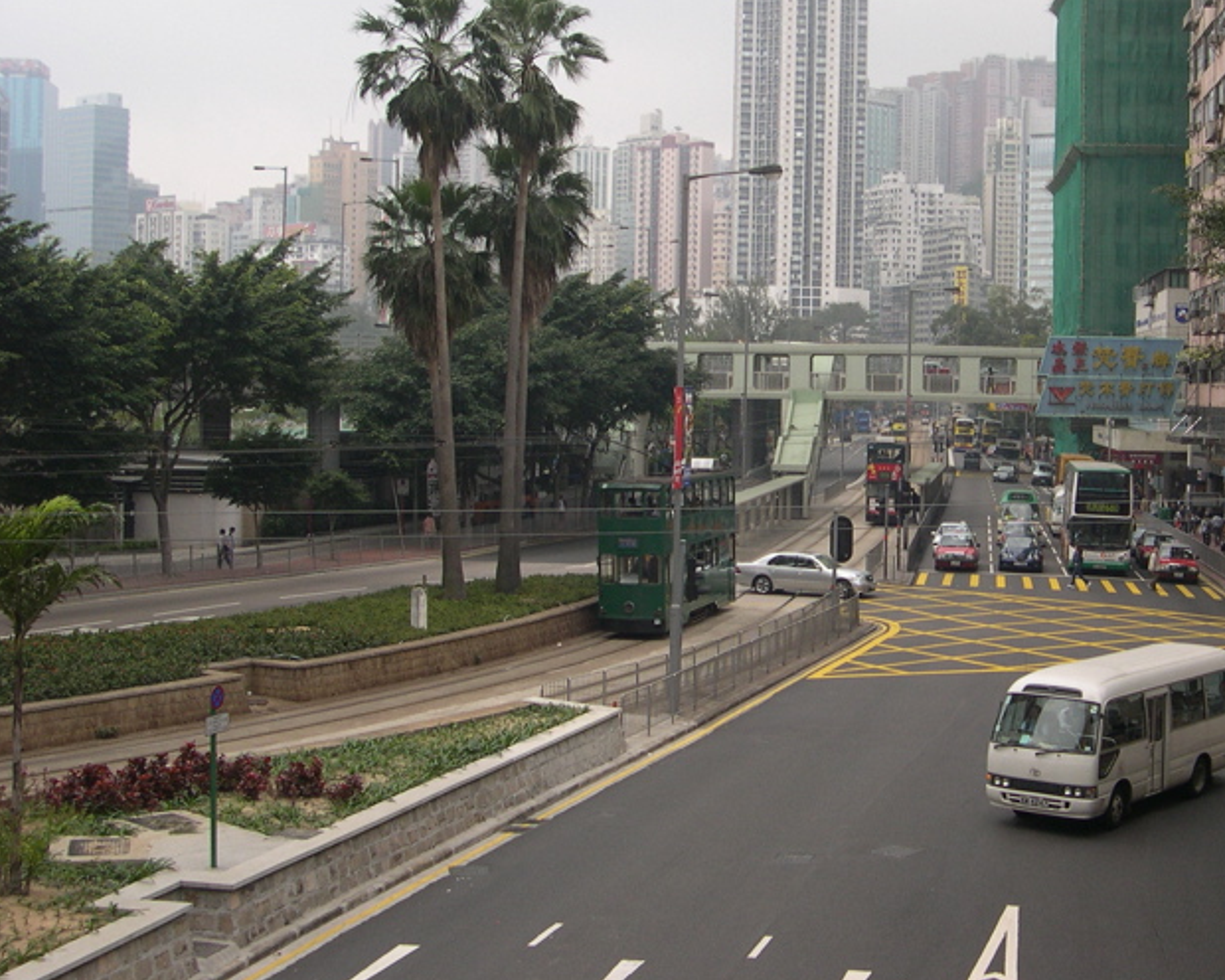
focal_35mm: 51
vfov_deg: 29.6
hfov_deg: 36.2
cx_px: 837
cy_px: 386
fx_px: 1849
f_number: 7.6
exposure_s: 1/101
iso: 100
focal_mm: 8
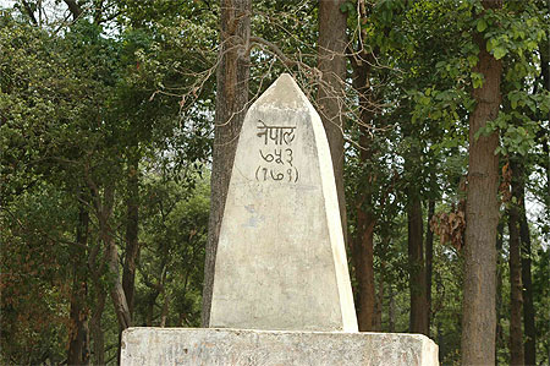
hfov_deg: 19.5
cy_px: 183
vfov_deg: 13.0
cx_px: 275
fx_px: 1602
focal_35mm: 105
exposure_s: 1/250
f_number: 8
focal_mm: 70
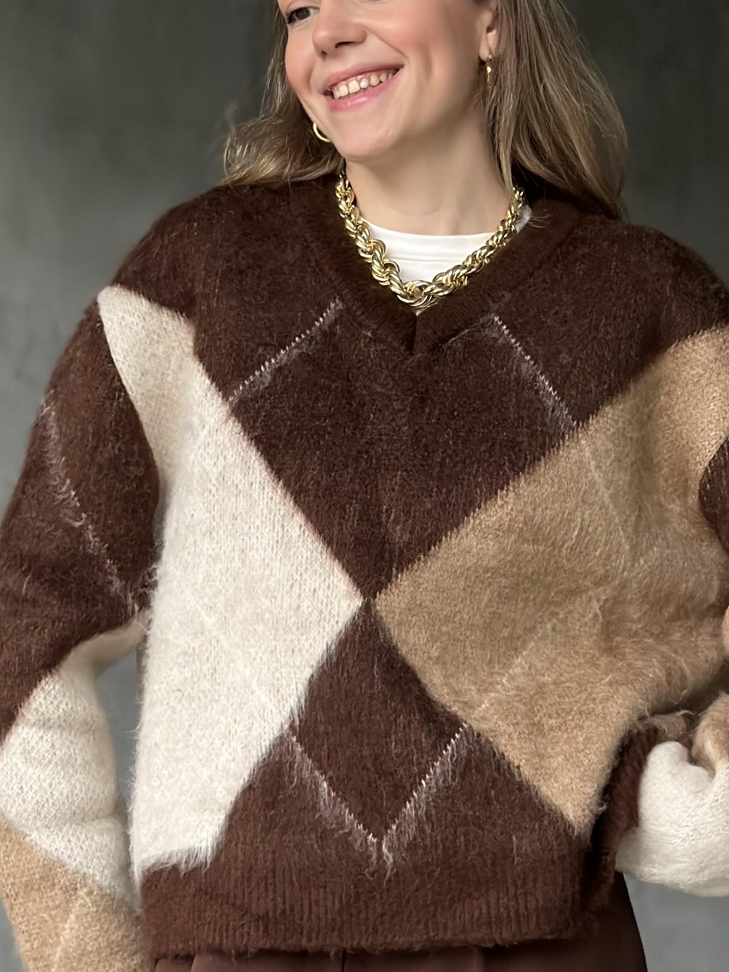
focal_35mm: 89
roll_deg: -0.7
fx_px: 2499
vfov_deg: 22.0
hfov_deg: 16.6
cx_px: 411
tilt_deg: +4.8
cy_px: 457
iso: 400
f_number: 1.78
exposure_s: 1/48
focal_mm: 6.86
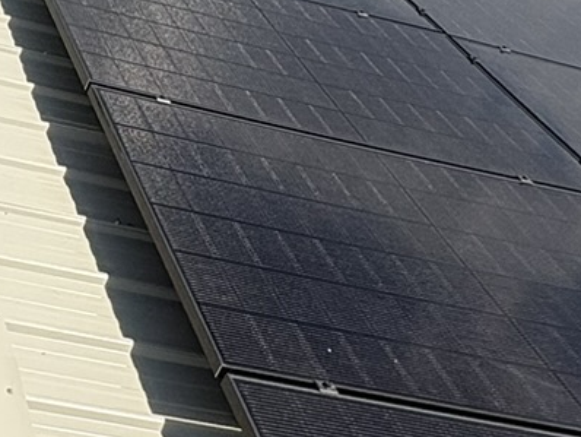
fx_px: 1209
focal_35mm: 72
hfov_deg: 24.5
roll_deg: -7.2
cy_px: 110
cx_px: -112
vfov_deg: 20.3
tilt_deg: -29.4
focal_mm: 2.22
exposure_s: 1/3717
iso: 50
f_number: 2.2
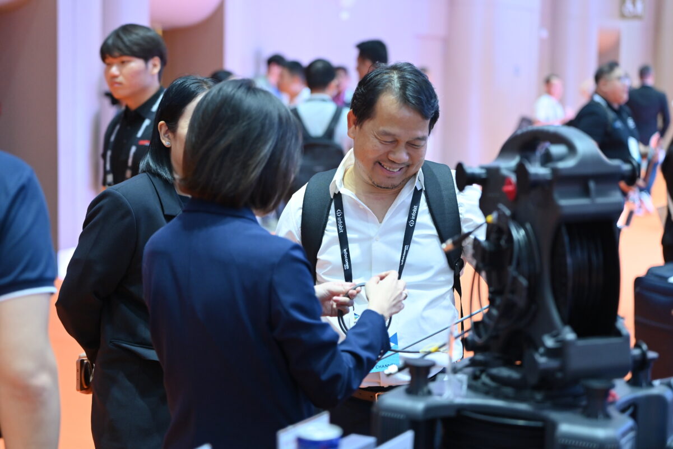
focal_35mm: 70
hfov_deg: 28.9
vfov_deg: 19.4
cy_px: 224
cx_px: 336
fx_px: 1308
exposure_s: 1/160
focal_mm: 70
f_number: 2.8
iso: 2000
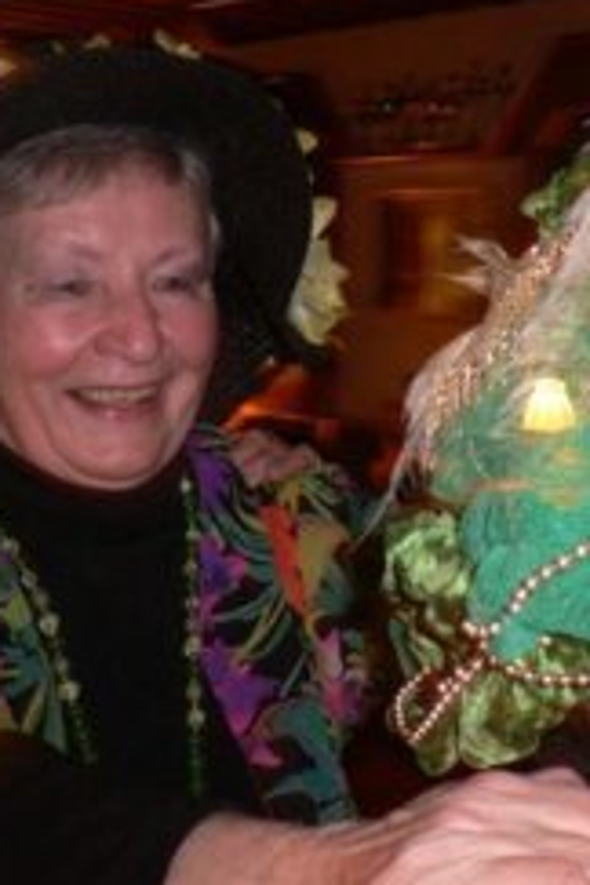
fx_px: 1475
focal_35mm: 60
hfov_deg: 22.4
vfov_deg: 33.3
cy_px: 353
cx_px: 448
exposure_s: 1/8
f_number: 2.8
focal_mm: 5.8
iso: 100
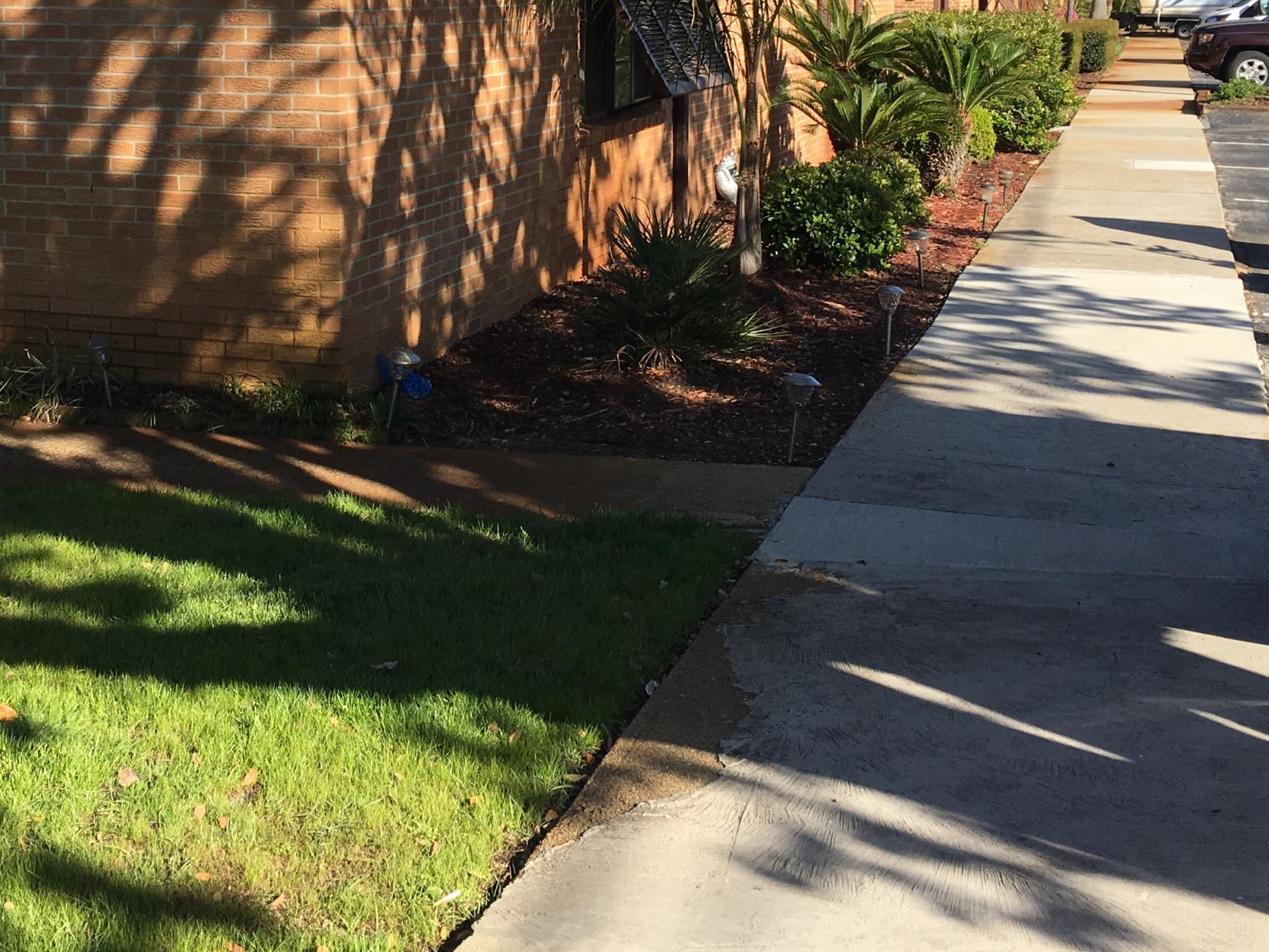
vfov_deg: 27.1
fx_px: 1906
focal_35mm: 52
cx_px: 450
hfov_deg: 36.5
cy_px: 106
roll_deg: +0.1
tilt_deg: -4.5
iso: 25
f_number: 2.2
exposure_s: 1/927
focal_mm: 4.15
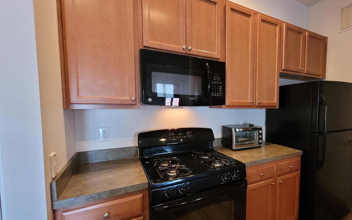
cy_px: 118
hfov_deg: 92.9
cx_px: 215
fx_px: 163
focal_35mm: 17
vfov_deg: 67.9
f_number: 2.2
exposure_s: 1/30
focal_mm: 1.74
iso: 320
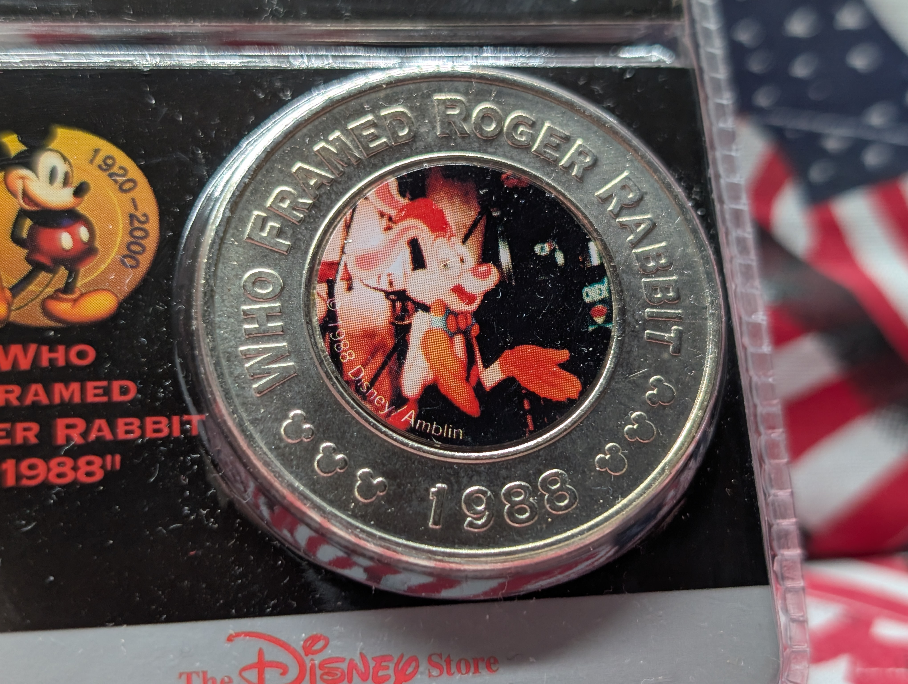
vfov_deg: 29.7
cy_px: 342
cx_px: 454
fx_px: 1287
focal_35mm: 49
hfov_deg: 38.9
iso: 74
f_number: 1.68
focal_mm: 6.9
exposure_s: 1/90.8
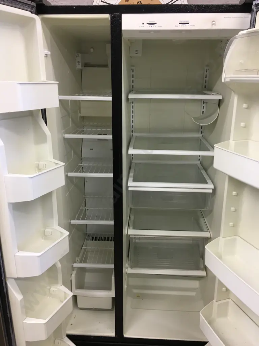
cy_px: 173
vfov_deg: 61.7
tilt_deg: -16.7
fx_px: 289
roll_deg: -1.8
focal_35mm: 29
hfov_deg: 48.2
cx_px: 130
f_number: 2.2
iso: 32
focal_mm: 4.15
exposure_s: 1/17
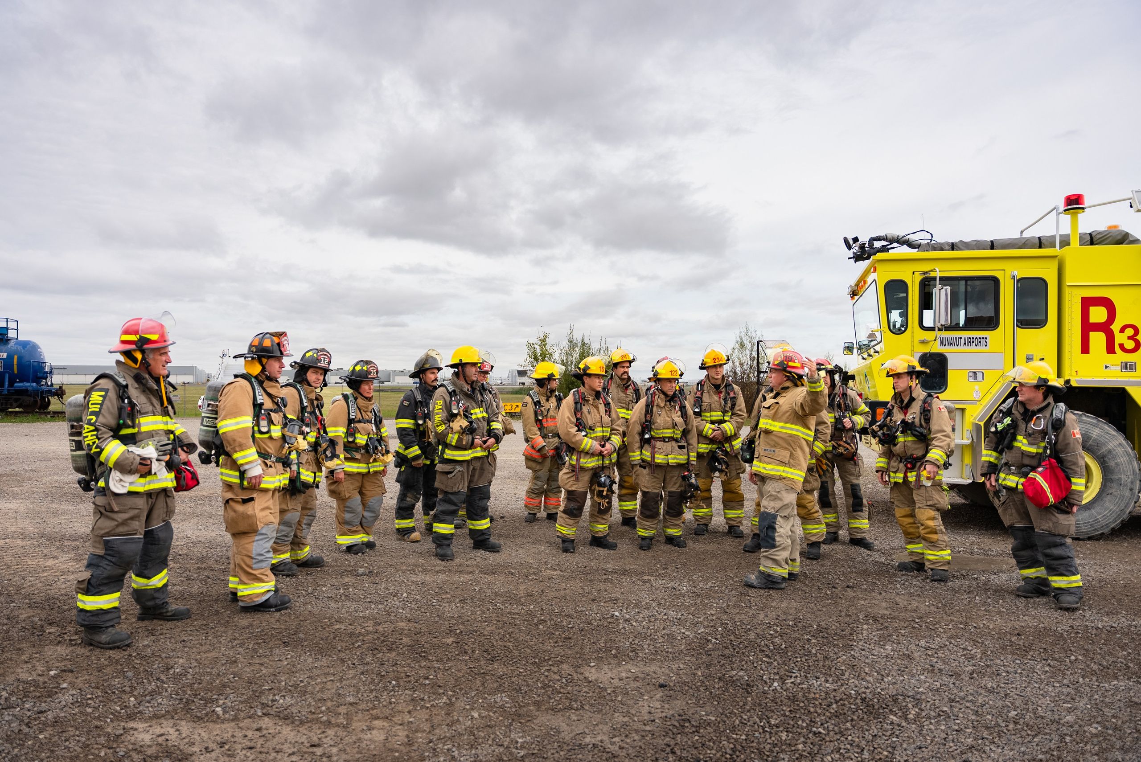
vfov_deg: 53.0
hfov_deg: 73.5
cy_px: 381
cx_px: 570
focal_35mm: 24
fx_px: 764
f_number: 2.8
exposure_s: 1/1000
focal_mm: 24
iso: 125
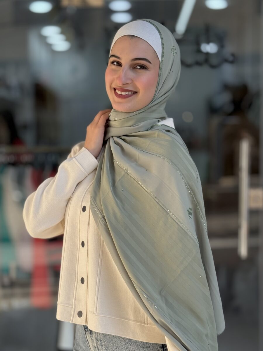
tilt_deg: -3.7
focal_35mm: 48
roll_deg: -0.1
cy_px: 176
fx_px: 486
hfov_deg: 30.3
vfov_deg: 39.7
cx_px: 132
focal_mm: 6.76
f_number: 1.78
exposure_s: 1/906
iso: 64
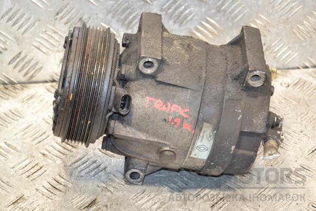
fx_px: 922
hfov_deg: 19.5
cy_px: 106
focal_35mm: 105
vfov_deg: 13.0
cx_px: 158
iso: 800
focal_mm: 70
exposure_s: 1/60
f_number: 5.3
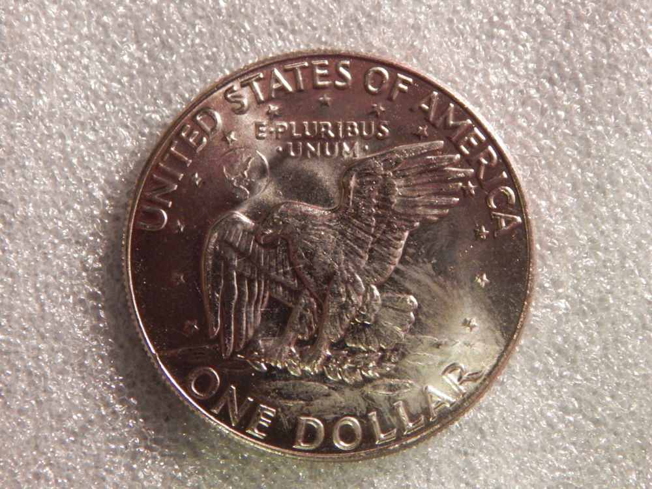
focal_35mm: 69
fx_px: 1300
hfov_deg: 28.2
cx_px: 326
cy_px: 244
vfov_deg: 21.3
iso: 400
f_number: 4.1
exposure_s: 1/10
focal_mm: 12.3
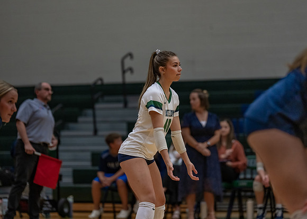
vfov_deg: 9.3
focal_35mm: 155
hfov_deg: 13.0
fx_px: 1352
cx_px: 154
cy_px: 110
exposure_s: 1/1000
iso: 2500
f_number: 2.8
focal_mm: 148
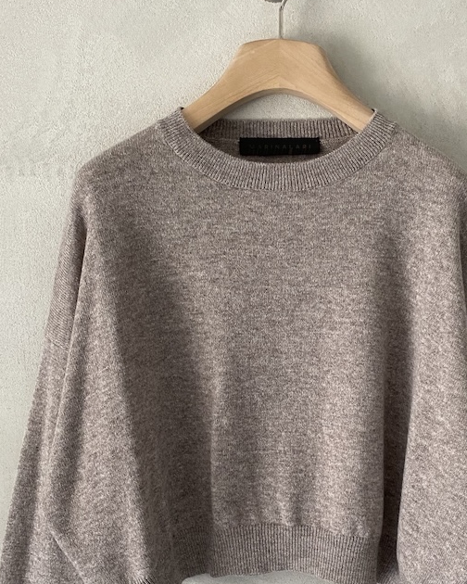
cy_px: 406
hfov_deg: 34.7
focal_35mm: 43
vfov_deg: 42.1
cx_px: 288
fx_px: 743
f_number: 1.8
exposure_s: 1/67
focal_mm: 4.25
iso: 125
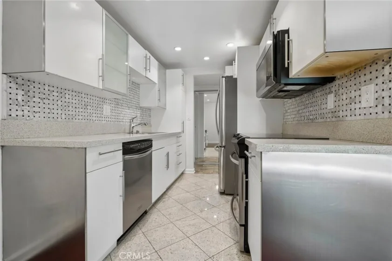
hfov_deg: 96.8
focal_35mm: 16
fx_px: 174
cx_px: 196
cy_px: 130
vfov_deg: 73.7
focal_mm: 16
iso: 400
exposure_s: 1/6
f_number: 11
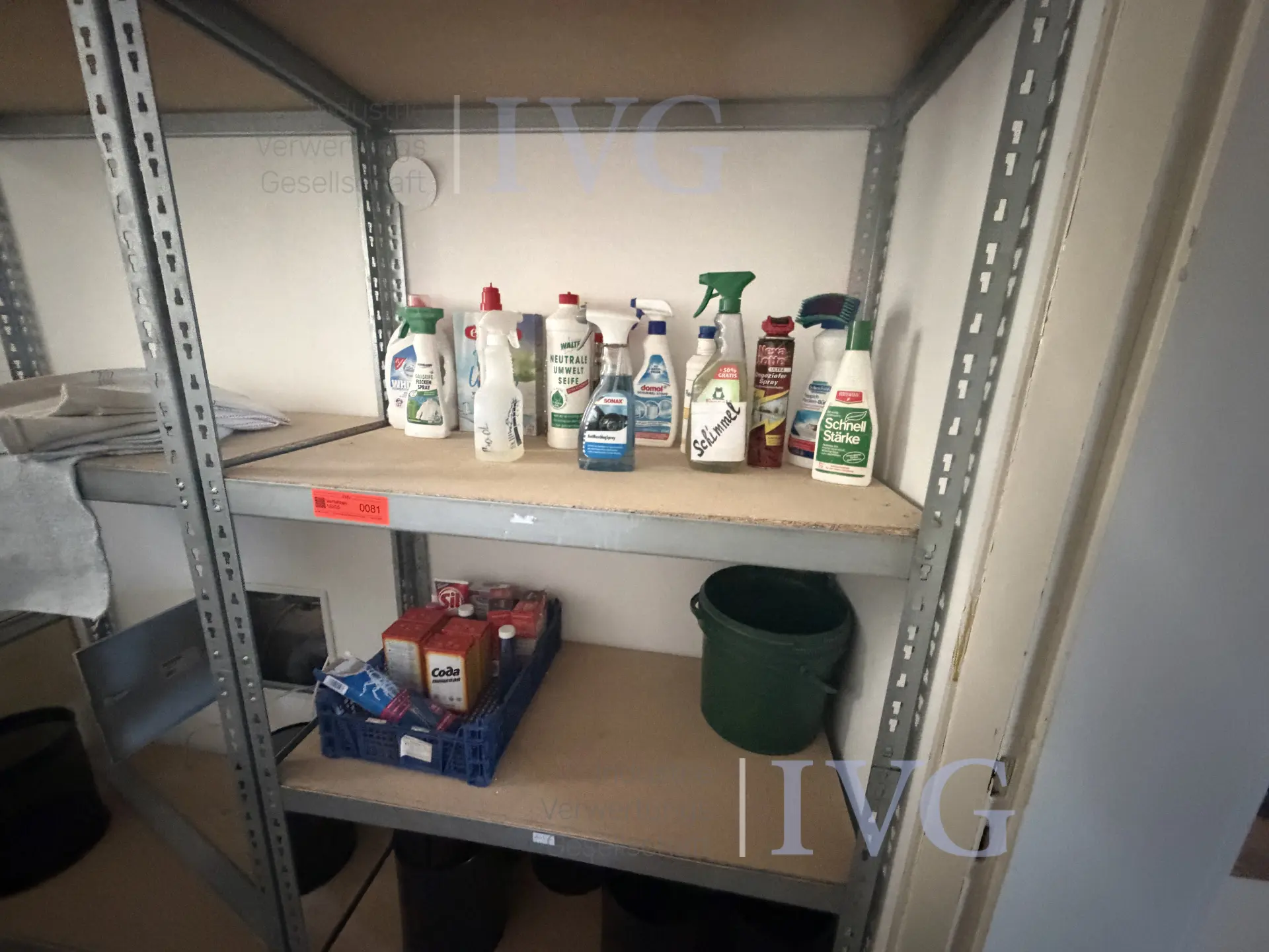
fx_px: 513
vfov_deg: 85.7
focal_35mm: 14
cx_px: 634
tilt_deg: -13.6
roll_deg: -3.7
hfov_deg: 102.1
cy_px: 476
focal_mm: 2.22
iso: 1250
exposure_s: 1/43
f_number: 2.2
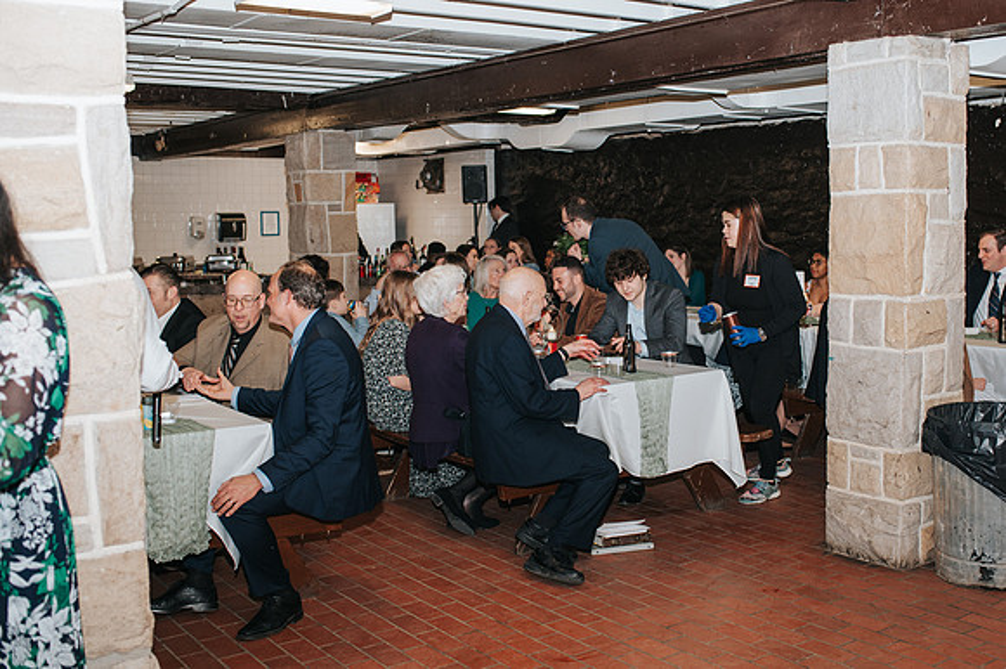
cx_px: 587
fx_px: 1163
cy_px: 334
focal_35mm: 42
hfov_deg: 46.6
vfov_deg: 32.1
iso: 1000
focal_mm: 35
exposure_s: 1/200
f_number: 3.2
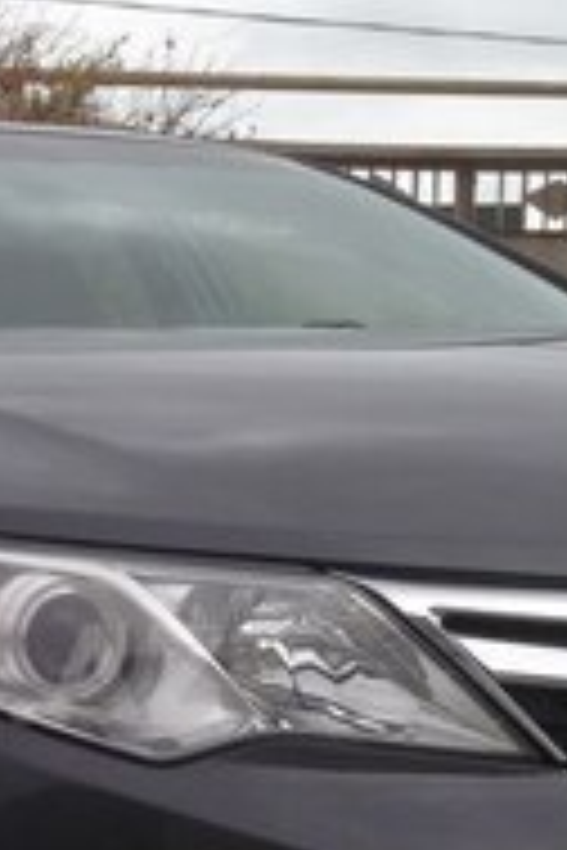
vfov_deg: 22.3
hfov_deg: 14.7
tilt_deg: -1.7
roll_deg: +0.3
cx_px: -122
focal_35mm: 90
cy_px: 675
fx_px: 2126
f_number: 2.4
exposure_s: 1/502
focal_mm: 4.12
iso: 50
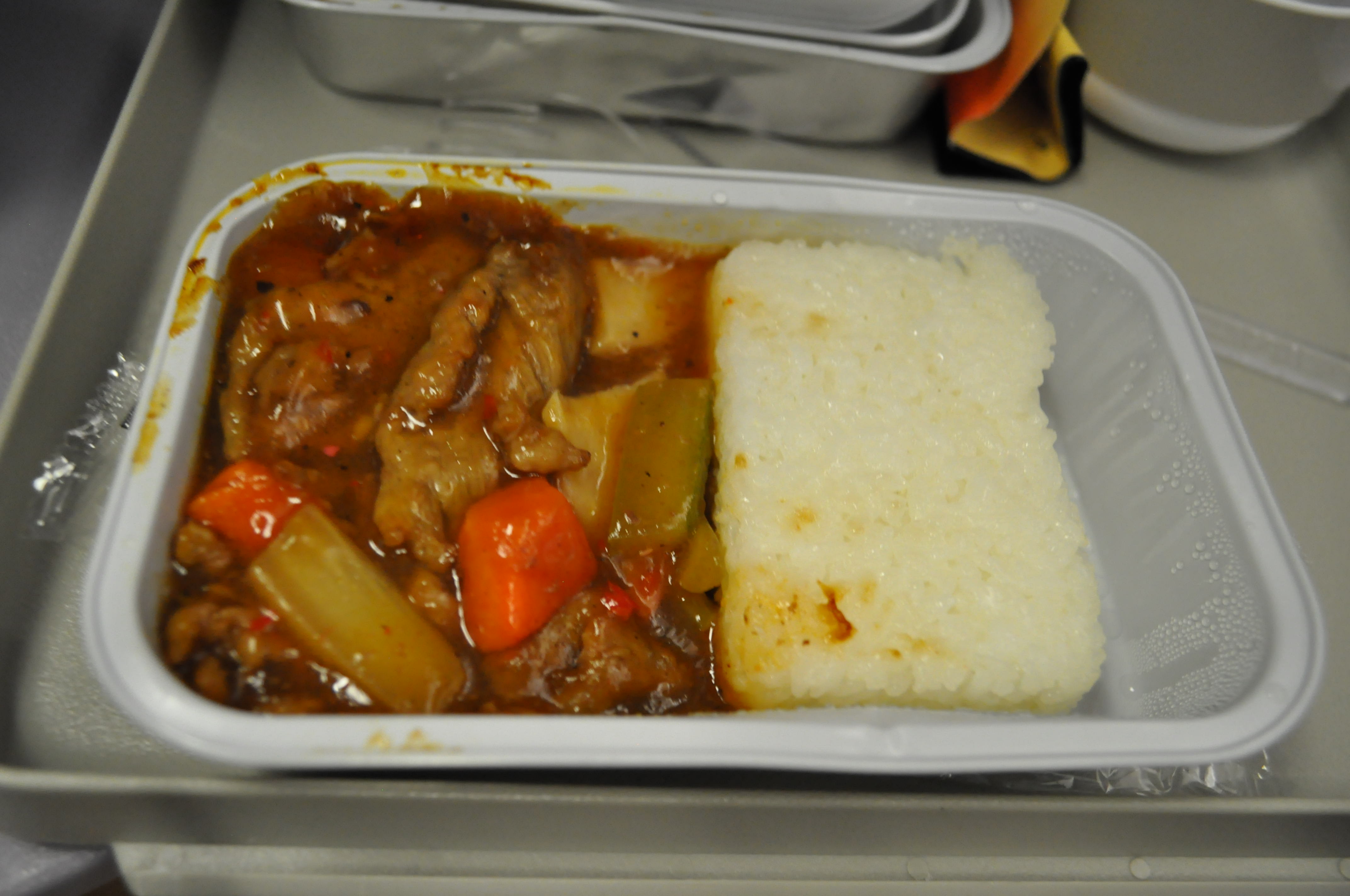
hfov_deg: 62.0
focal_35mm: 30
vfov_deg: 43.5
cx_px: 675
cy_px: 448
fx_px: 1124
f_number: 3.8
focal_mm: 20
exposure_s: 1/15
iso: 1600
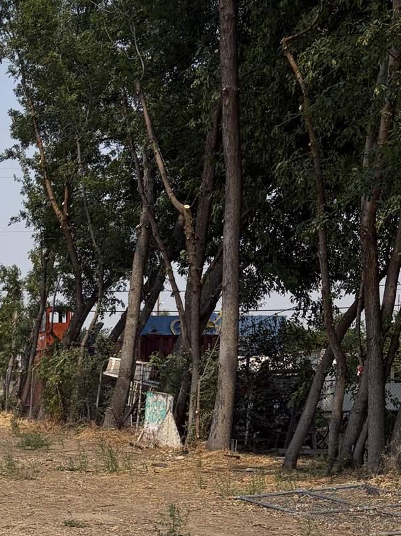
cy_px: 555
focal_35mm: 73
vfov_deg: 25.2
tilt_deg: -9.4
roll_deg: +0.0
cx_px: -123
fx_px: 1128
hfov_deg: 18.7
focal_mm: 5.96
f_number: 1.6
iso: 64
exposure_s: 1/7813
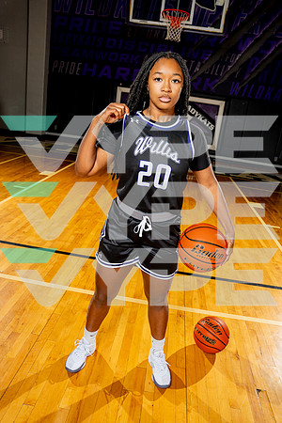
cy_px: 212
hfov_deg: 47.9
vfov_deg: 67.4
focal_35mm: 27
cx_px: 141
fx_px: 317
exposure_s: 1/250
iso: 320
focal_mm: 27
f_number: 5.6
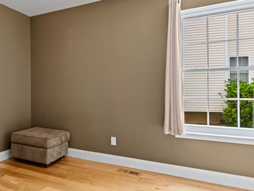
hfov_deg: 62.2
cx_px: 69
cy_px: 92
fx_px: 198
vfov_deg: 51.4
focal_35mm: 27
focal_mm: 14
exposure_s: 1/6
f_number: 10
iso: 500
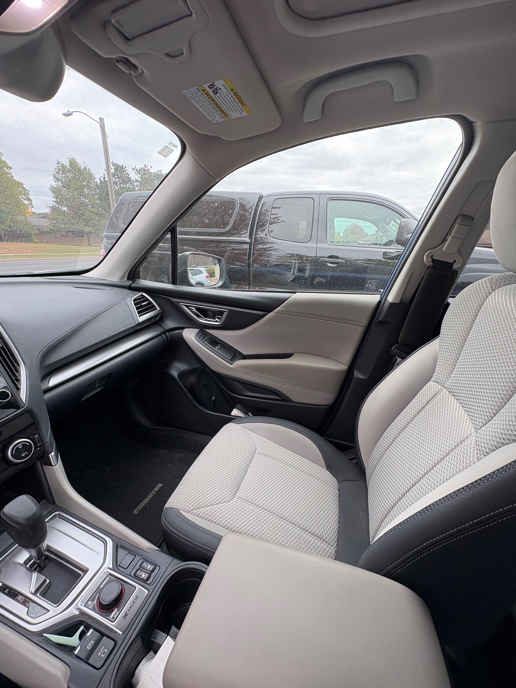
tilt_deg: -19.8
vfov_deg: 102.1
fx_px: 278
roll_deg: -1.4
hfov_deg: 85.7
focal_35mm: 14
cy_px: 344
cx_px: 258
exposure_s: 1/99
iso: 80
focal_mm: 2.22
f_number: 2.2
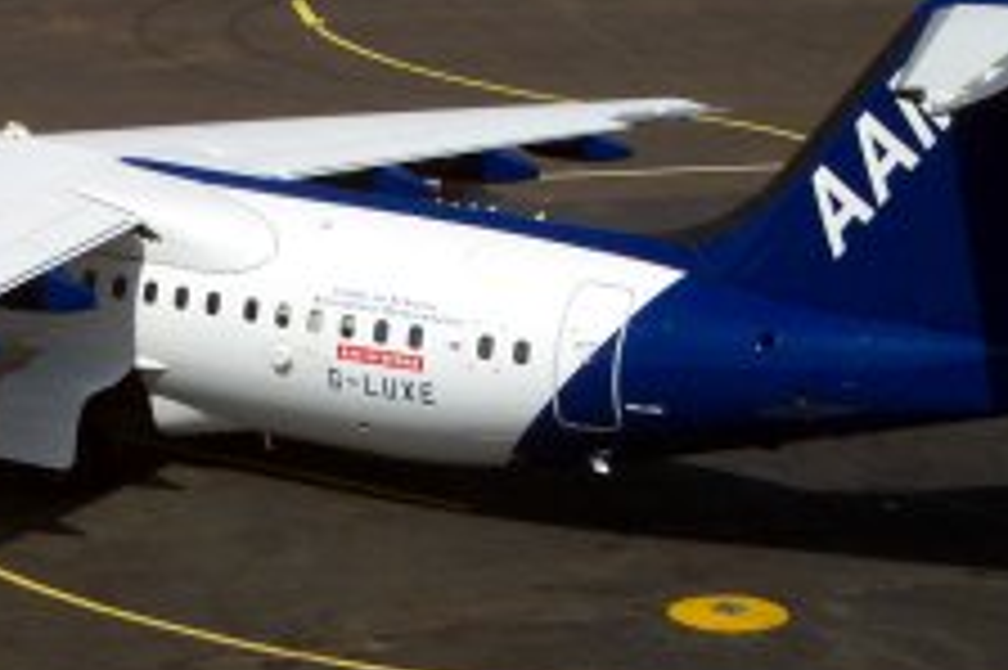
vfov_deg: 7.7
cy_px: 328
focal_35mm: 179
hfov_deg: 11.5
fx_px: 5008
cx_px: 342
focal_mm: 18.7
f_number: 8
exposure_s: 1/700
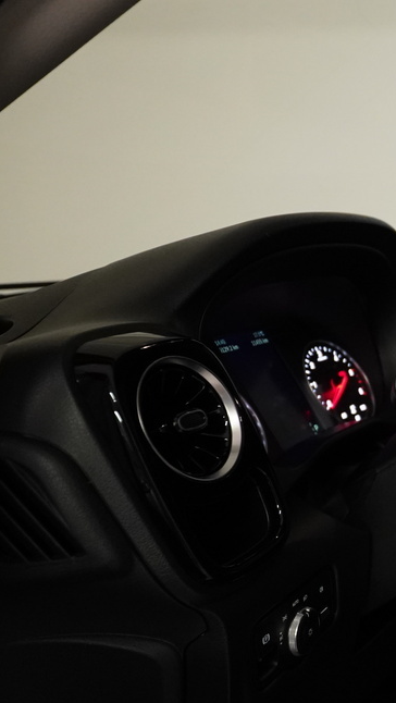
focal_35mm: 42
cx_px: 775
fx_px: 783
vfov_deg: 47.9
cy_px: 440
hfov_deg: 18.9
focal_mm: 16
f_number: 2.8
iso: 4000
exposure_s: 1/160
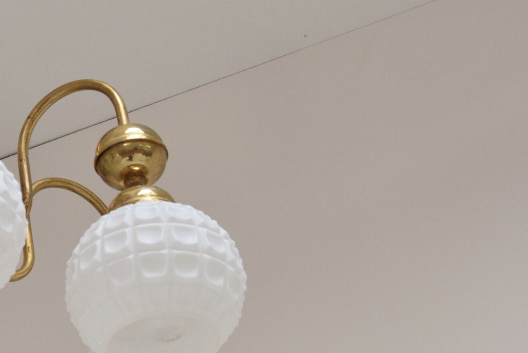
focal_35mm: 117
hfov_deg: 16.9
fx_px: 1717
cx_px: -63
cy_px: 220
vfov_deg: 11.7
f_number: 7.1
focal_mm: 34
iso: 1600
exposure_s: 1/200
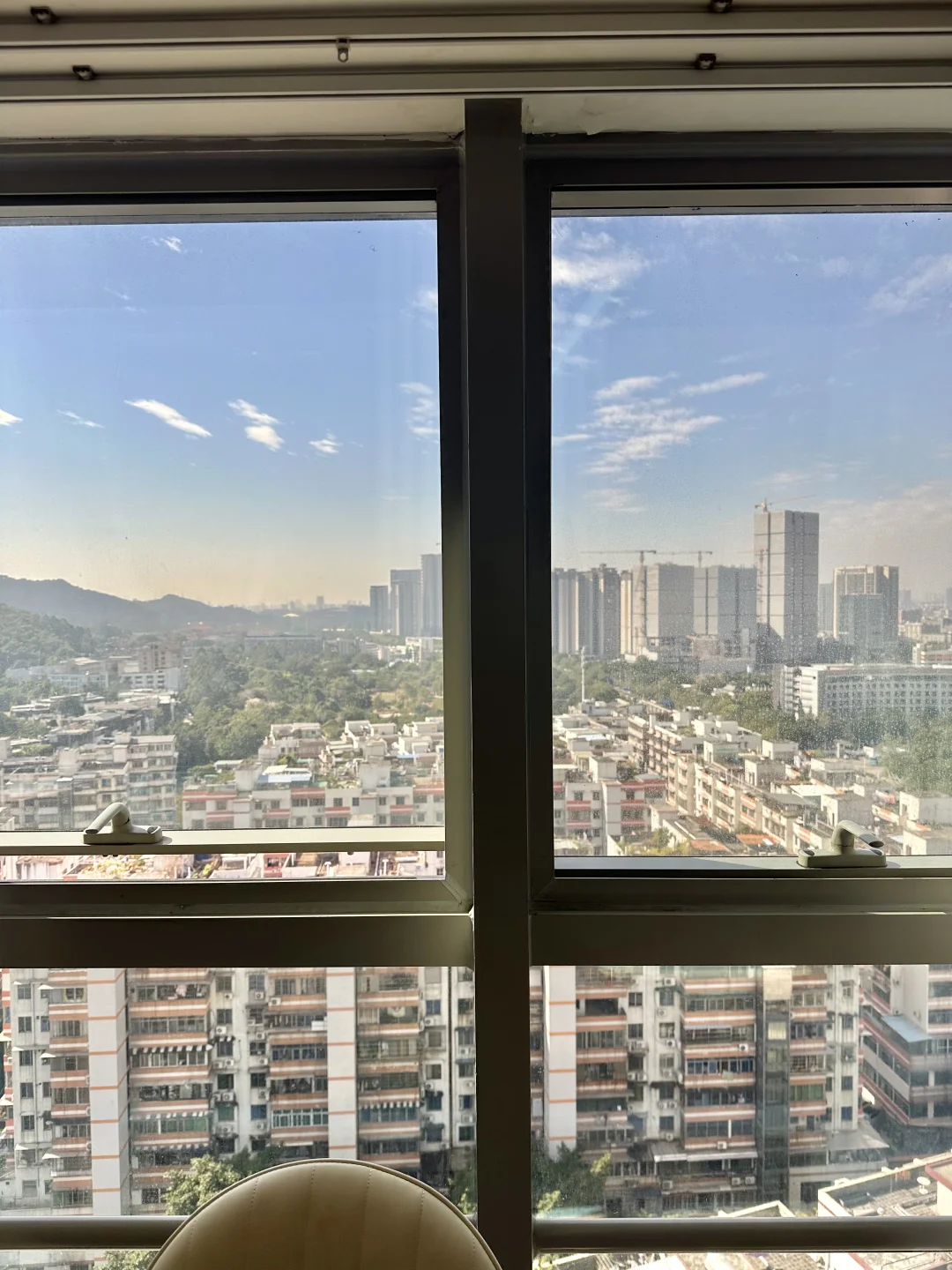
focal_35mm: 24
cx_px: 476
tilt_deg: -1.5
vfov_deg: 71.6
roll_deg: -0.4
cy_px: 635
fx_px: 880
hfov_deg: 56.8
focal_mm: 6.86
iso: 80
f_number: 1.78
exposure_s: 1/2252
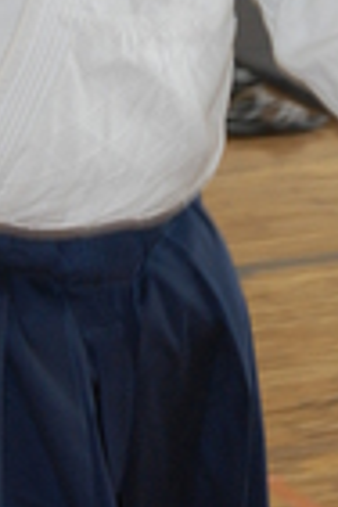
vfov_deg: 10.0
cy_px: 29
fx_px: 2873
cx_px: 131
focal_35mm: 204
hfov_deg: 6.7
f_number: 5
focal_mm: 40
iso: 400
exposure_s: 1/60
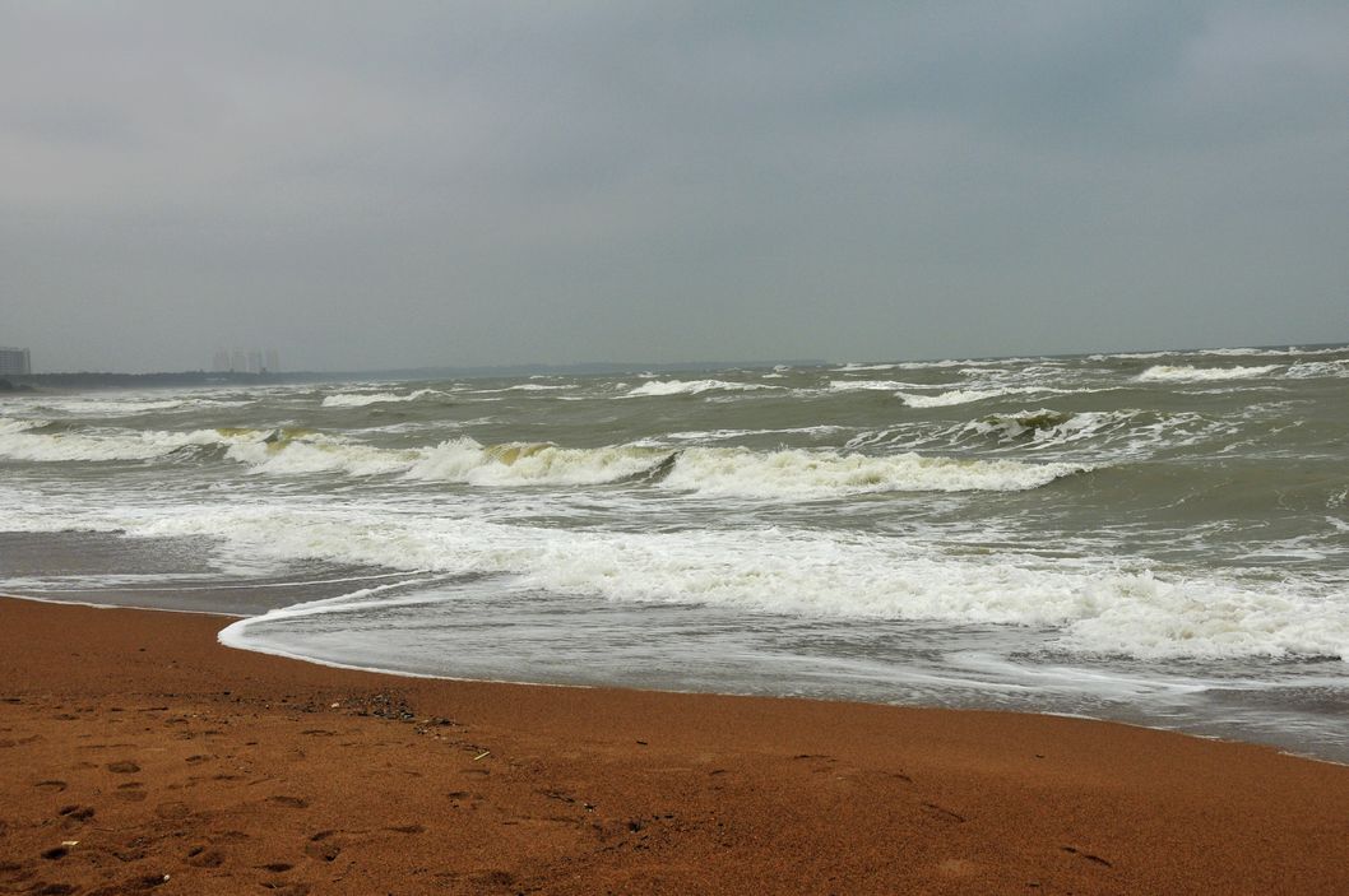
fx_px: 1797
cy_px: 448
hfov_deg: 41.2
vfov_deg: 28.0
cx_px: 674
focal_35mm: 48
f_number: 10
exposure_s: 1/250
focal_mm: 32
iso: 320
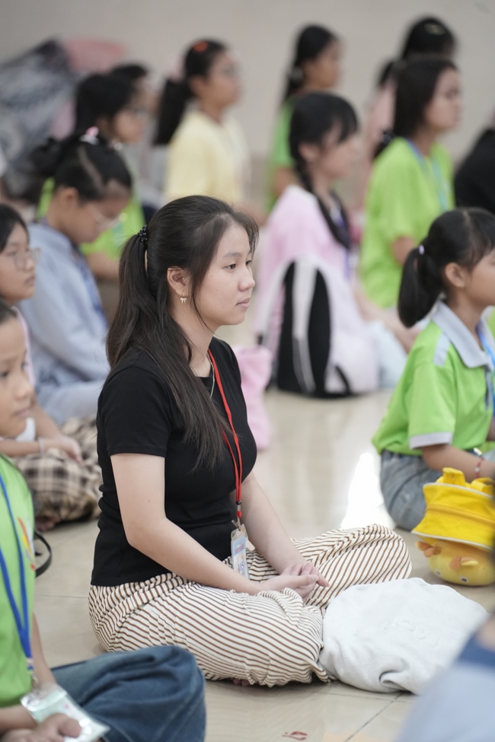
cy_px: 371
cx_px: 248
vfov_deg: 13.7
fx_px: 3094
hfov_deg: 9.1
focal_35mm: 150
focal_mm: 150
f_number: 2.8
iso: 4000
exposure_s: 1/125
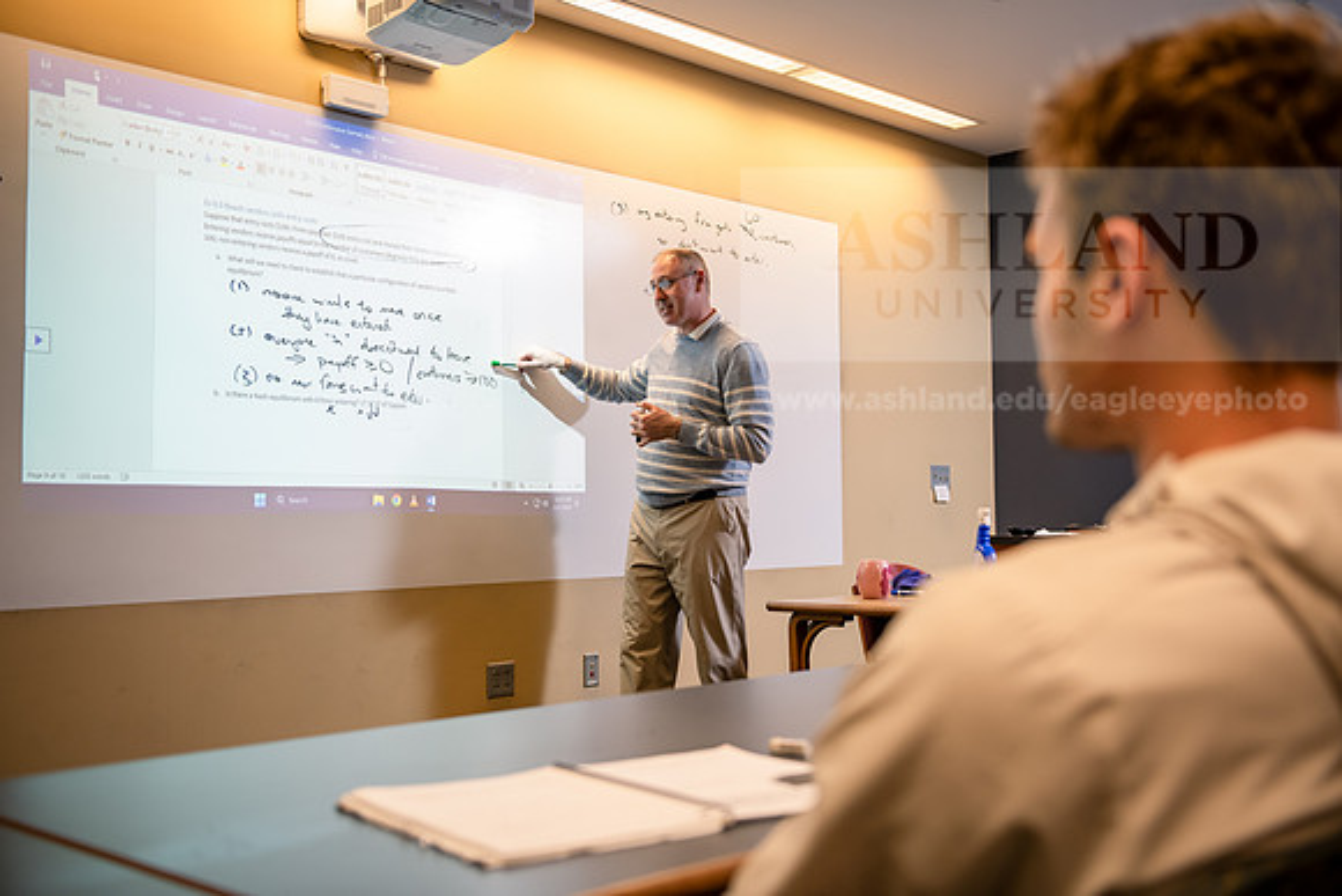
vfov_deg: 33.4
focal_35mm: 40
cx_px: 671
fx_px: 1491
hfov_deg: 48.4
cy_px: 448
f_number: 3.2
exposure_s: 1/200
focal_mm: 40
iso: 800
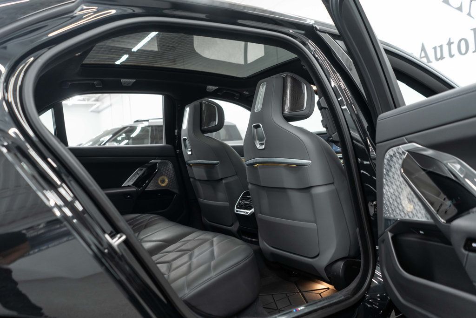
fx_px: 370
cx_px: 238
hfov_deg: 65.5
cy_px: 159
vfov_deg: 46.4
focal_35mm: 28
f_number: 3.2
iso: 640
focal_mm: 28
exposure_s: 1/40
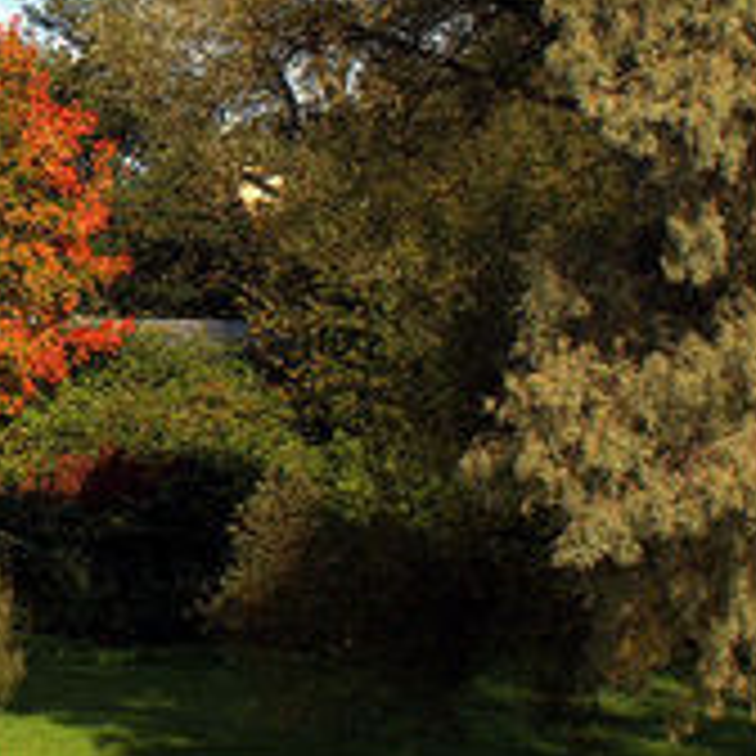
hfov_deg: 8.4
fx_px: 5065
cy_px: 14
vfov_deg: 8.5
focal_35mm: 205
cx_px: -252
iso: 100
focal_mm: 30
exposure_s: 1/125
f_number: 8
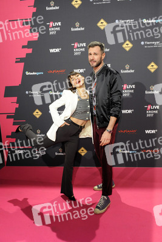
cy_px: 121
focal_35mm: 29
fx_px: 196
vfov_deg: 63.6
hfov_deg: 45.0
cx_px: 81
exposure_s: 1/200
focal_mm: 29
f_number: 6.3
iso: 2500
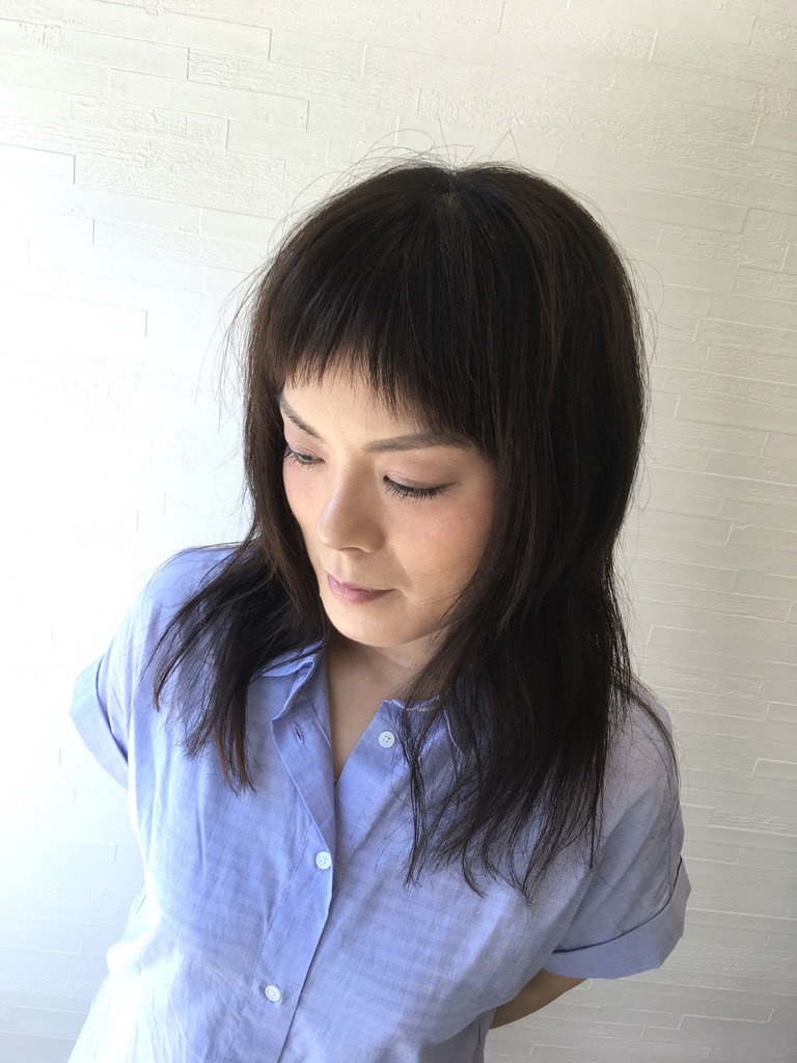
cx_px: 398
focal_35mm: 29
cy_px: 532
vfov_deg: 61.7
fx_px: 890
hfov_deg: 48.2
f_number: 2.2
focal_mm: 4.15
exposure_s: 1/120
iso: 40
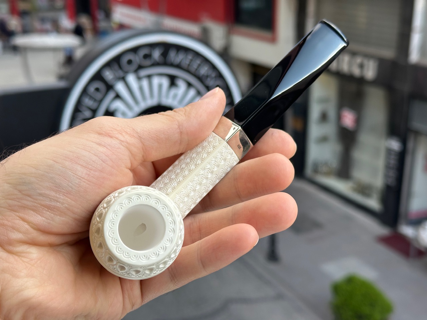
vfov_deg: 30.3
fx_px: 592
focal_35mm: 48
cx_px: 214
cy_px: 160
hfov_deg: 39.7
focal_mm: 6.86
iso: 64
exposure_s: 1/471
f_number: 1.78
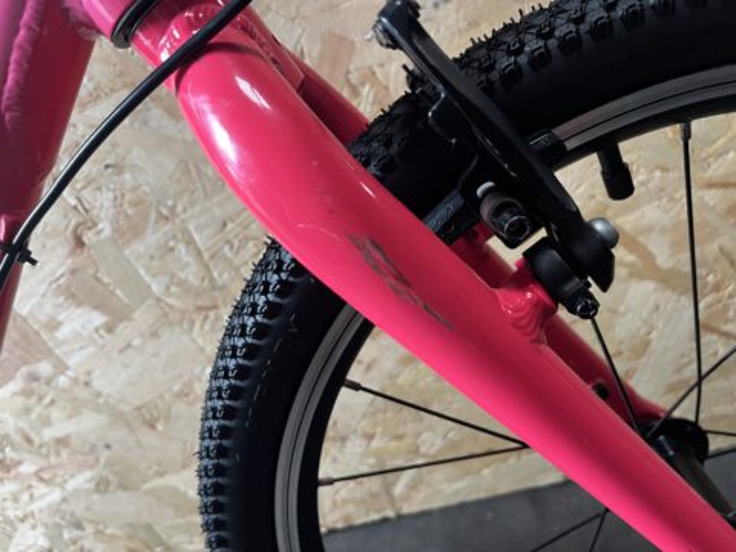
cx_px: 368
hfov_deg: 67.3
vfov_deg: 53.1
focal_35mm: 26
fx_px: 553
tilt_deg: -29.7
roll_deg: +21.3
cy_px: 276
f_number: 1.6
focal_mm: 5.1
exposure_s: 1/60
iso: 160
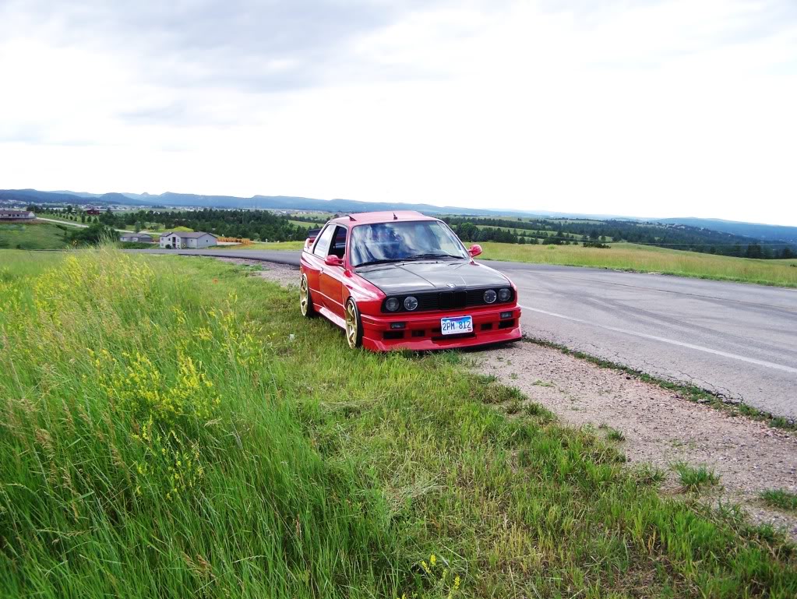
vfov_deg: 37.8
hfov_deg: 48.9
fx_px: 876
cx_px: 398
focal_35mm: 38
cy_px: 300
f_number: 2.8
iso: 80
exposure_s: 1/320
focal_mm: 6.3
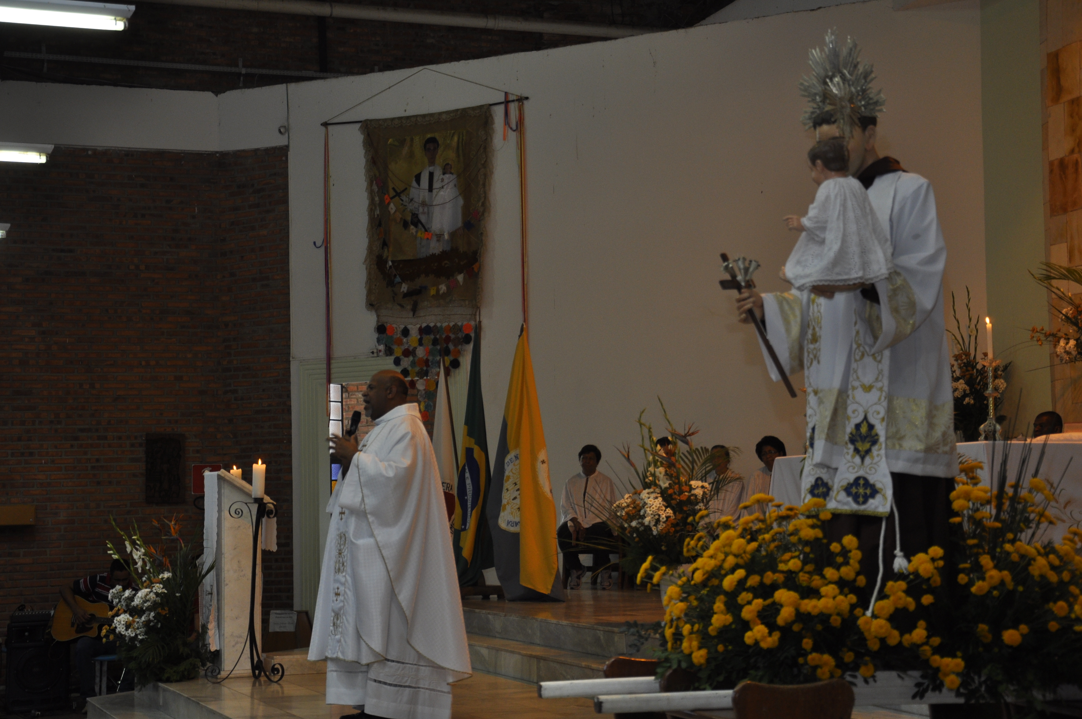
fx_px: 2026
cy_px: 360
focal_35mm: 68
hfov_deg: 29.9
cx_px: 541
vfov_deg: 20.1
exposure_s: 1/60
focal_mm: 45
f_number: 4.8
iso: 400
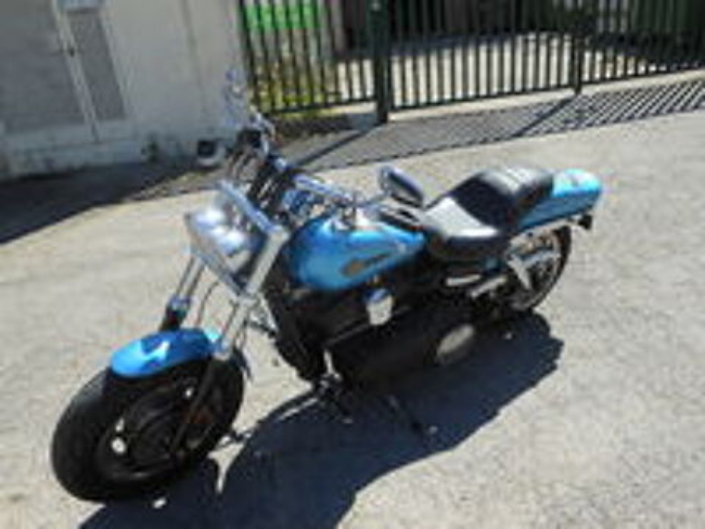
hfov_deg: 61.7
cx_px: 352
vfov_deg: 48.2
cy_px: 264
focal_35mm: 29
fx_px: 591
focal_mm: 5.2
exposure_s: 1/640
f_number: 3.3
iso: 80
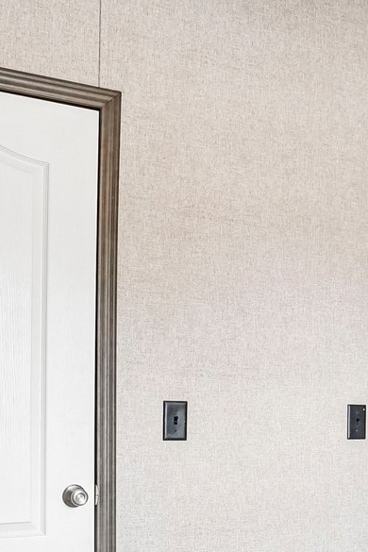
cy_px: 418
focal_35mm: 56
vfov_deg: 34.8
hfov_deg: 22.7
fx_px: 859
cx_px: 411
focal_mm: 16
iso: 400
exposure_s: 1/15
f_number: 8
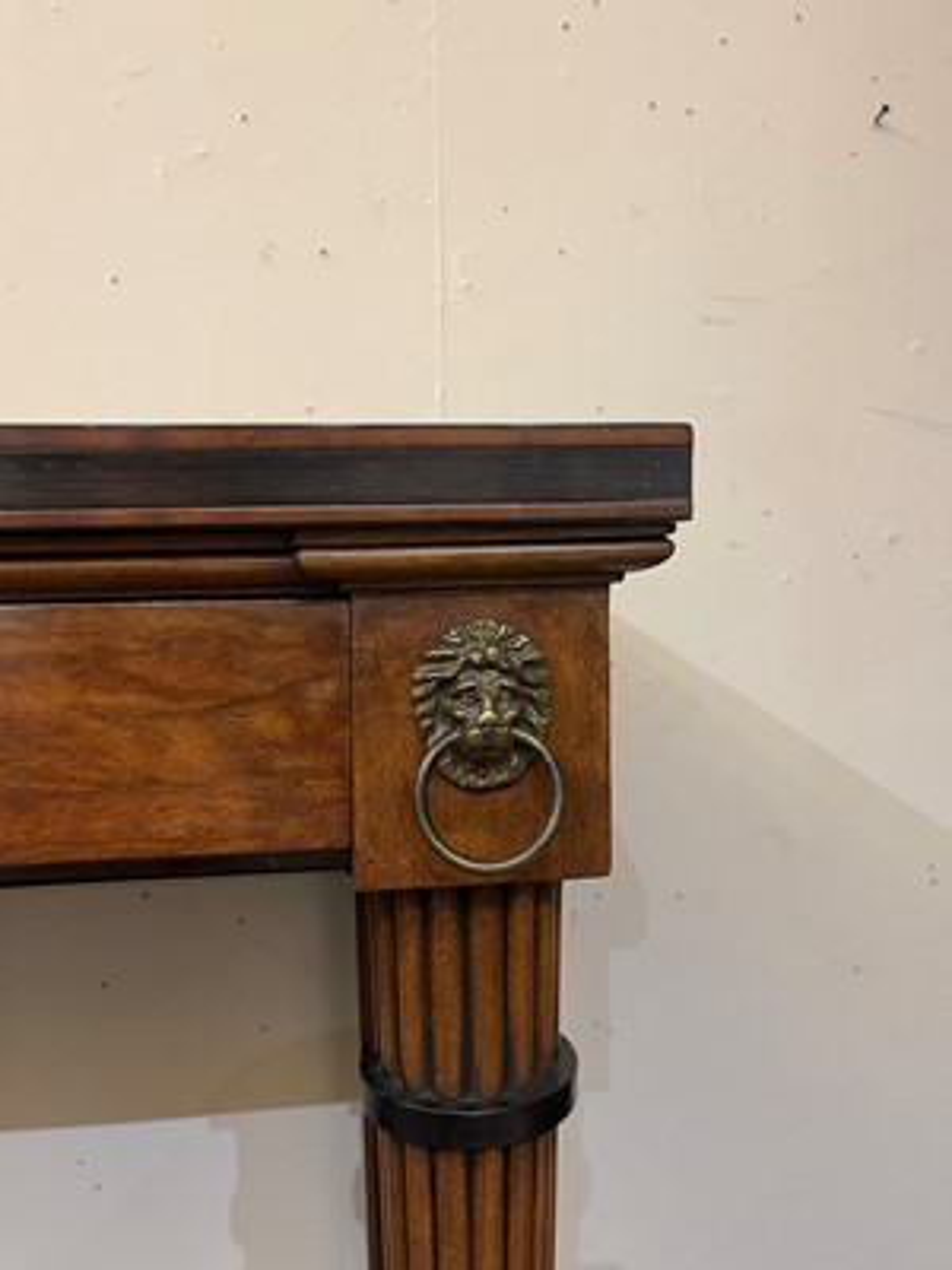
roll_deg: +0.9
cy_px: 635
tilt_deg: -1.8
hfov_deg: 54.9
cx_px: 476
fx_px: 917
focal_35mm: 25
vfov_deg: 69.4
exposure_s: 1/50
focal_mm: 5.1
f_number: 1.6
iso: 250
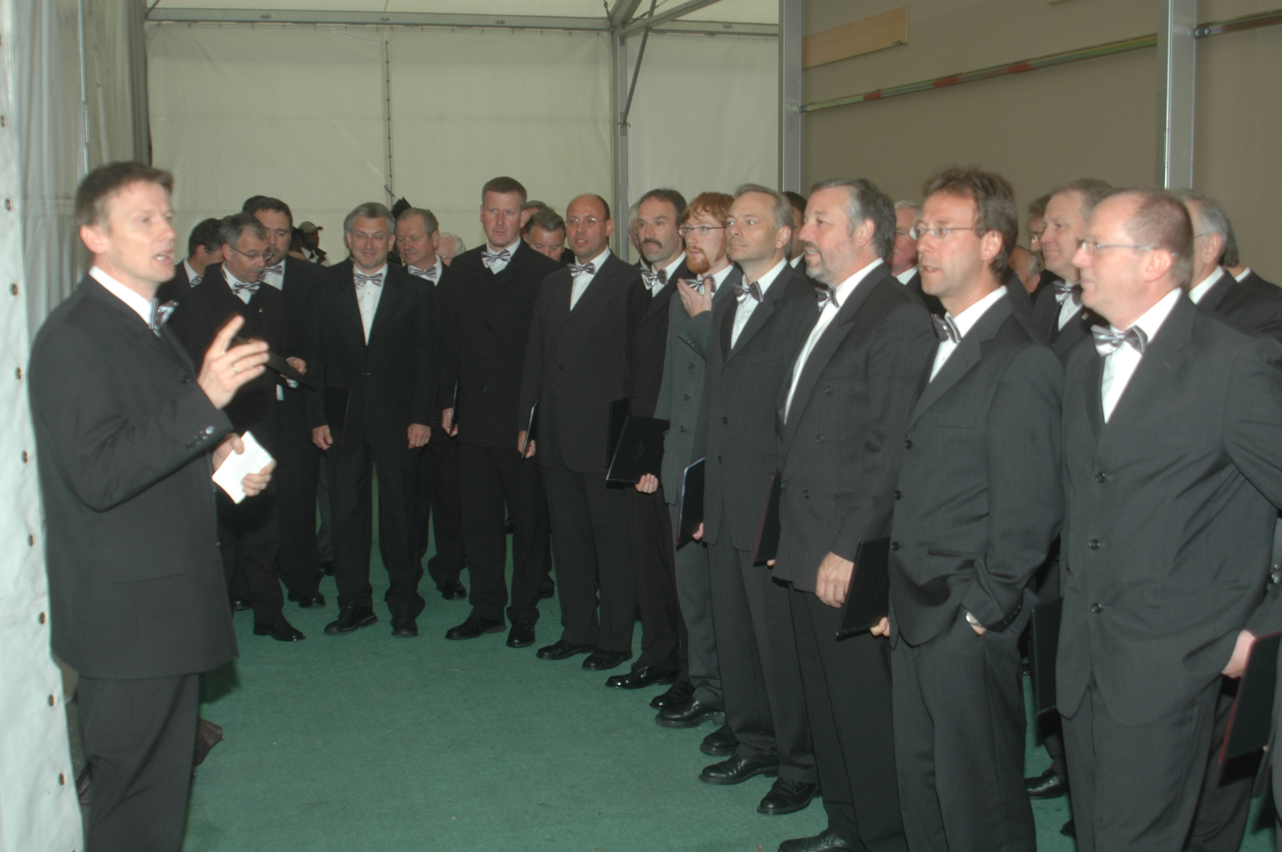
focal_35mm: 42
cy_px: 426
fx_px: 1494
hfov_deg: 46.4
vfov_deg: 31.8
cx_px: 641
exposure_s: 1/60
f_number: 4
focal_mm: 28
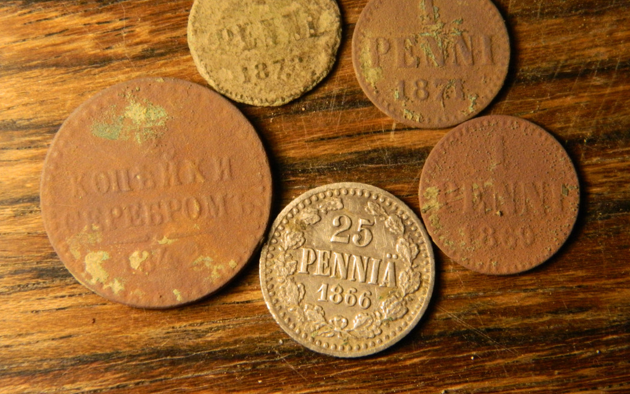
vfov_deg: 14.5
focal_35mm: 90
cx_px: 315
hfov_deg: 23.0
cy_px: 165
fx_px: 1546
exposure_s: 1/160
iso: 400
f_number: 4.2
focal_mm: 15.1
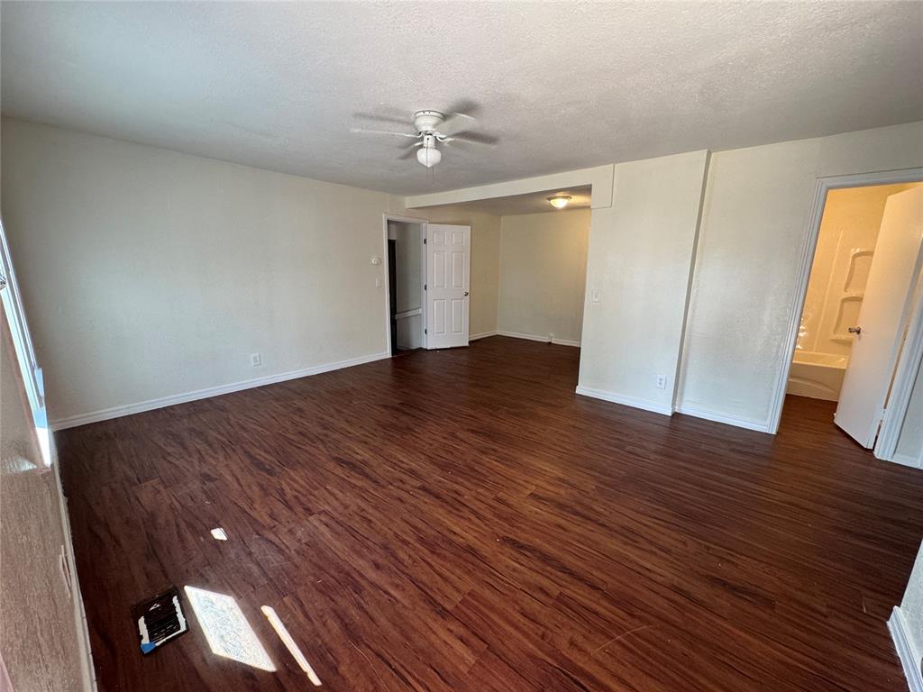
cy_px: 346
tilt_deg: -12.8
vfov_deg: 85.7
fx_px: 373
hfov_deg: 102.1
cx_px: 462
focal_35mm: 14
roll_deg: -1.2
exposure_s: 1/99
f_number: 2.2
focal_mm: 2.22
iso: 200
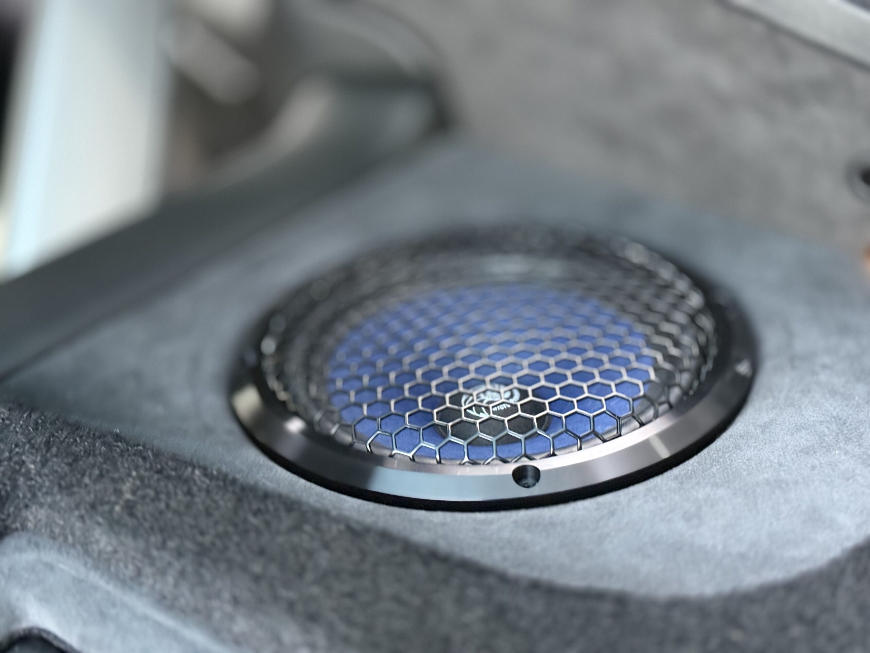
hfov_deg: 39.7
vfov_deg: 30.3
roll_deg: +2.6
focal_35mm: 48
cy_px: 326
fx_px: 1206
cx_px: 435
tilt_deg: -32.5
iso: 640
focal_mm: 6.76
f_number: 1.78
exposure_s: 1/25
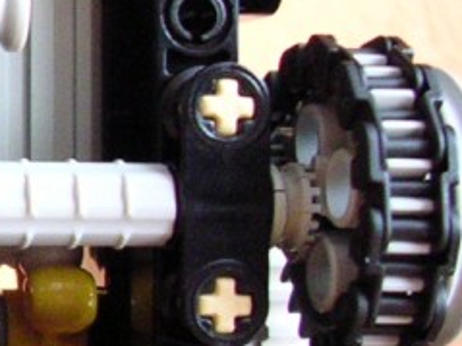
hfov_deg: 11.0
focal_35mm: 163
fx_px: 2174
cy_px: 172
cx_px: -456
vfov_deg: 9.1
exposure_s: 1.38
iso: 400
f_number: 2.8
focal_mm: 5.8
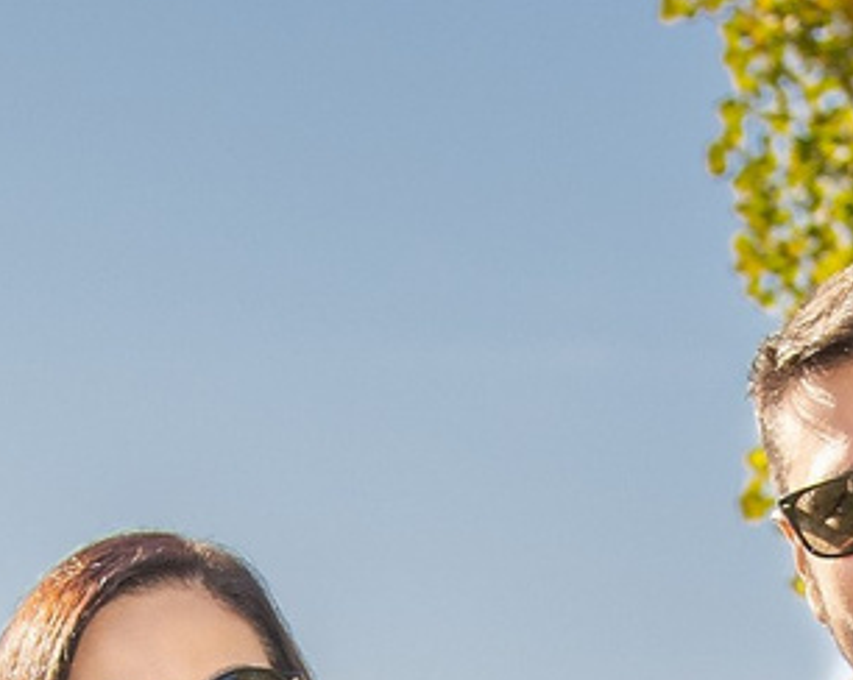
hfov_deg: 8.4
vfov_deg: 6.4
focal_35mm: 228
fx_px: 5749
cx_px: 861
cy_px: 1668
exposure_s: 1/2000
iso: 320
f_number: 2.8
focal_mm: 29
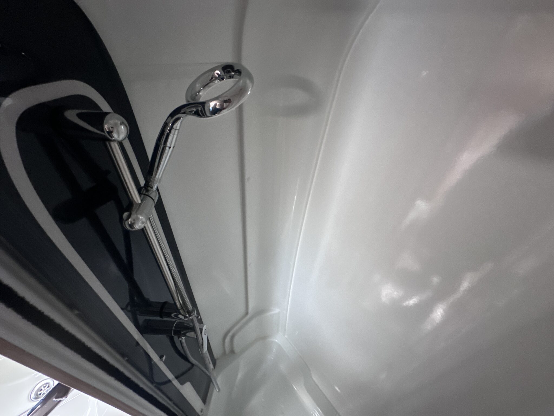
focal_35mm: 14
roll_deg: -3.6
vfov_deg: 85.7
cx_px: 277
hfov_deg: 102.1
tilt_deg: -34.2
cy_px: 208
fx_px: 224
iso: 800
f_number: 2.2
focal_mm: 2.22
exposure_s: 1/60
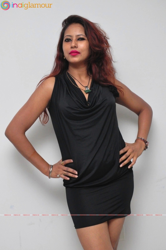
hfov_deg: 23.7
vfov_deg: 35.1
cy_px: 125
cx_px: 83
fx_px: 395
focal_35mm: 57
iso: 3200
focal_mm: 38
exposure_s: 1/125
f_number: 6.3
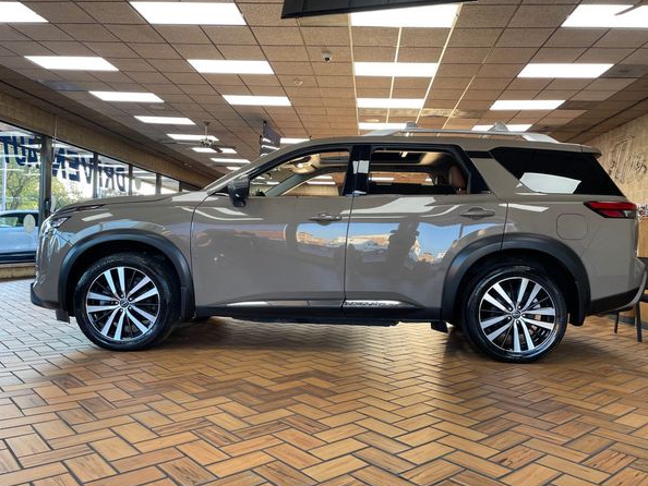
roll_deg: -1.2
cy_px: 257
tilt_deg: +0.1
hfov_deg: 63.4
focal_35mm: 28
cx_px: 347
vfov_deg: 49.8
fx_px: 524
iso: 80
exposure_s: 1/120
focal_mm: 4.2
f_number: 1.6
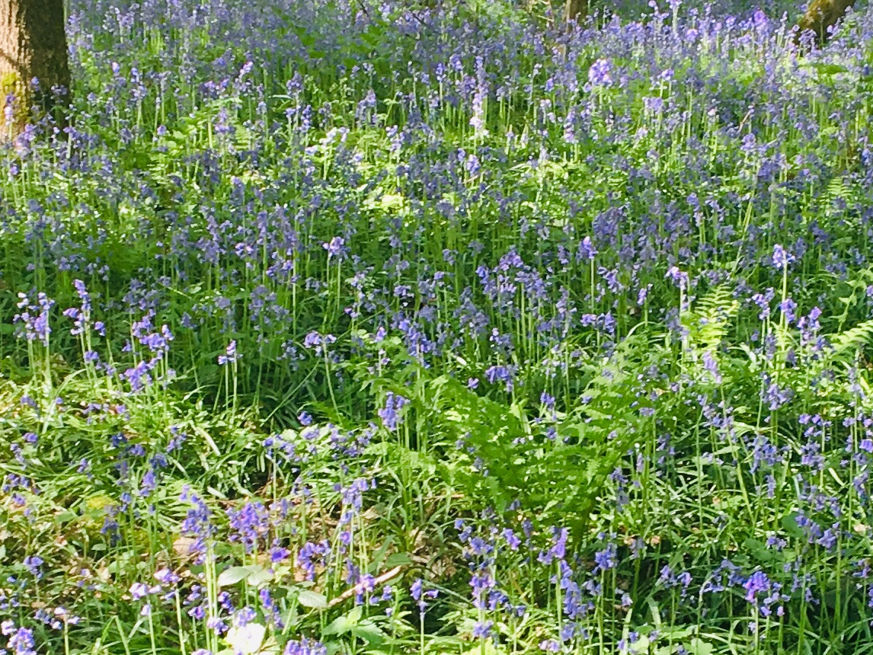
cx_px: 529
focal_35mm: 102
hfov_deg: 19.2
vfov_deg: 14.4
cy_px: 537
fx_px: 2573
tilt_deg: -13.7
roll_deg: -0.5
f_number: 2.2
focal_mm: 4.15
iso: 25
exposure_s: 1/100
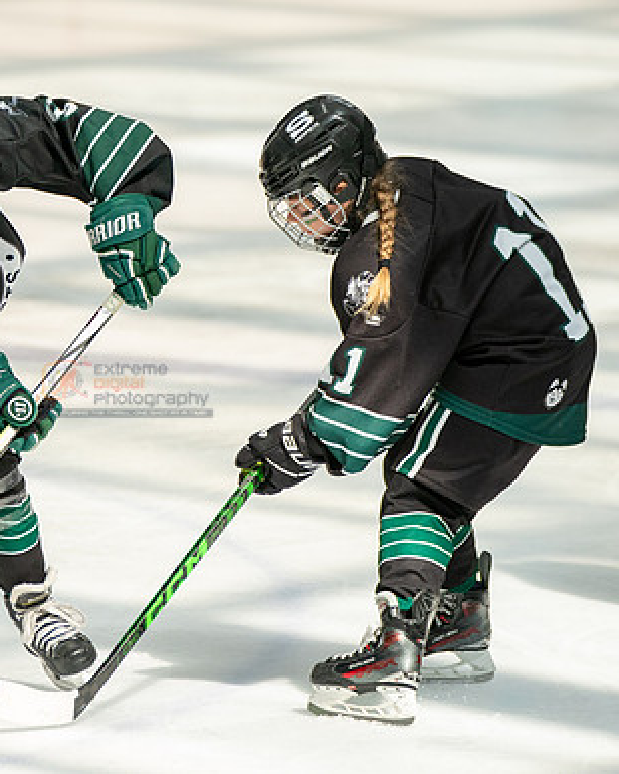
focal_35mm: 414
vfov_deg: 4.7
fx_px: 9481
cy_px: 278
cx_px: -105
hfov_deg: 3.7
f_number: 3.5
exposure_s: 1/4000
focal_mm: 209
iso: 1600
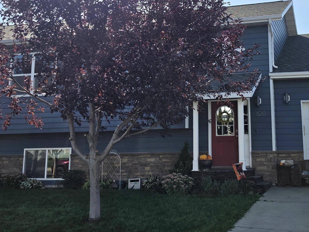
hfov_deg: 37.5
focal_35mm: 50
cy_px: 62
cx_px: 223
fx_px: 446
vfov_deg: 28.7
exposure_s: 1/10000
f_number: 1.4
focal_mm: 6.5
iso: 32
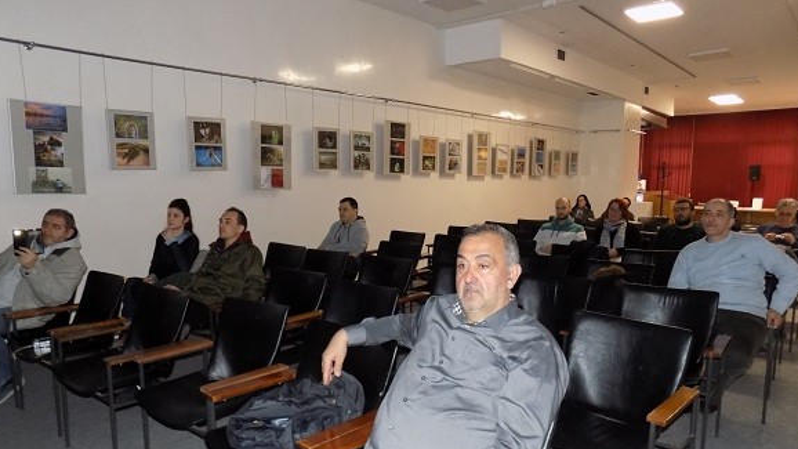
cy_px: 265
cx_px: 405
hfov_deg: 71.9
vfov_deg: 44.2
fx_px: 550
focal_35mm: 26
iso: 400
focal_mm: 4
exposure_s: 1/30
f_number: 3.1
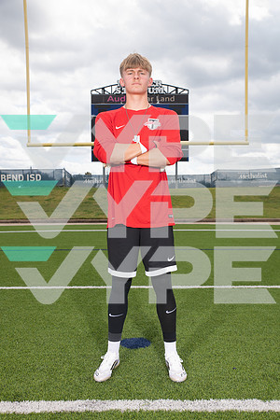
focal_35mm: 36
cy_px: 210
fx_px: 420
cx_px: 140
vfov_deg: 53.1
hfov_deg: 36.9
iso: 125
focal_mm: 36
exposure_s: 1/400
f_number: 7.1
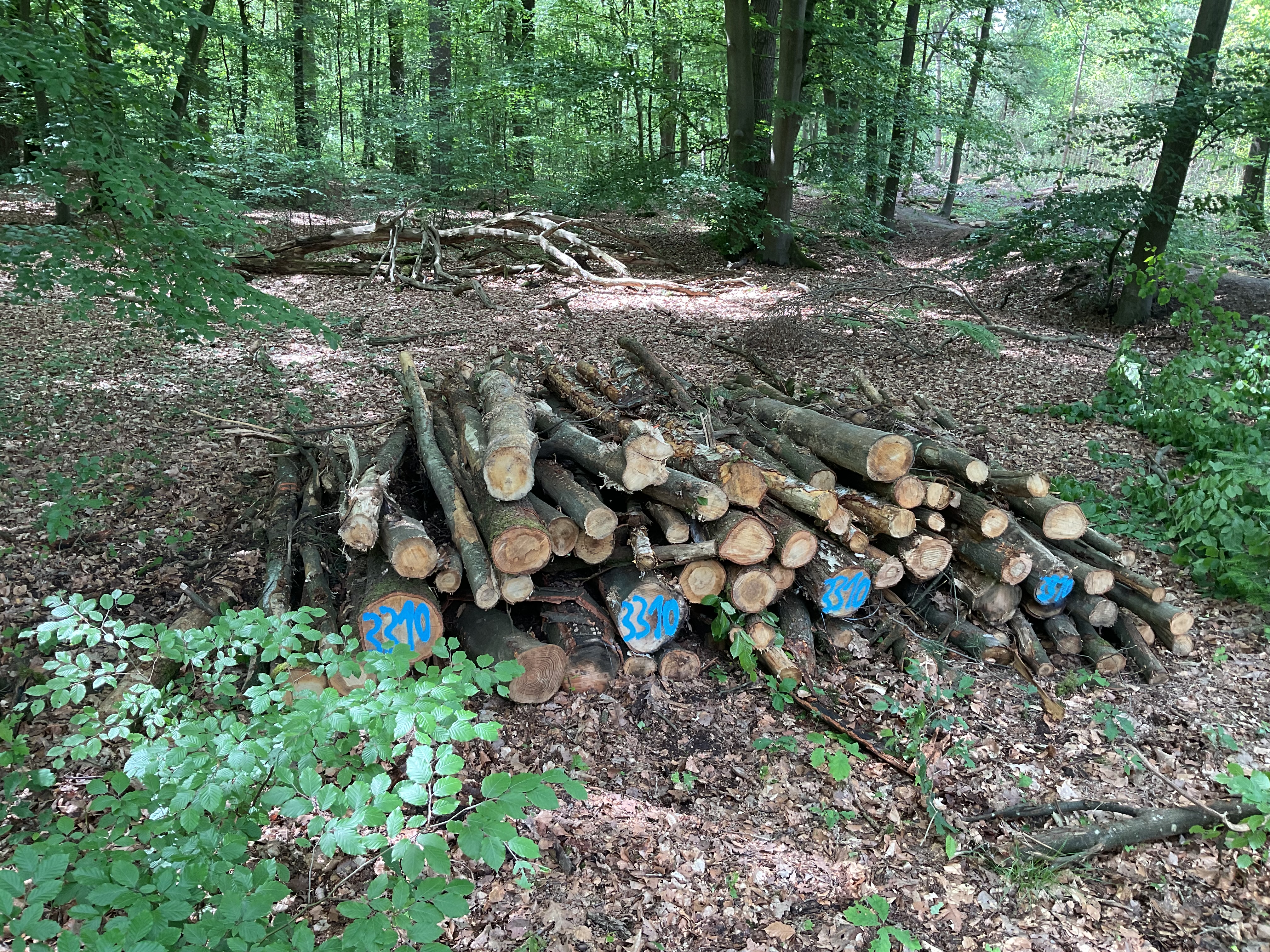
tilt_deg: -19.1
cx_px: 635
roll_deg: -1.9
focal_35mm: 29
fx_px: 1064
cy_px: 476
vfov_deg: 48.2
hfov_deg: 61.7
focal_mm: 3
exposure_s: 1/120
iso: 50
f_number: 1.8
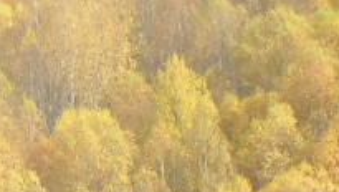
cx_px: -400
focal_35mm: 467
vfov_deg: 2.6
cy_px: 632
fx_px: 4204
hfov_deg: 4.5
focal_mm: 14.3
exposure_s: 1/53
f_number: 7.4
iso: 50
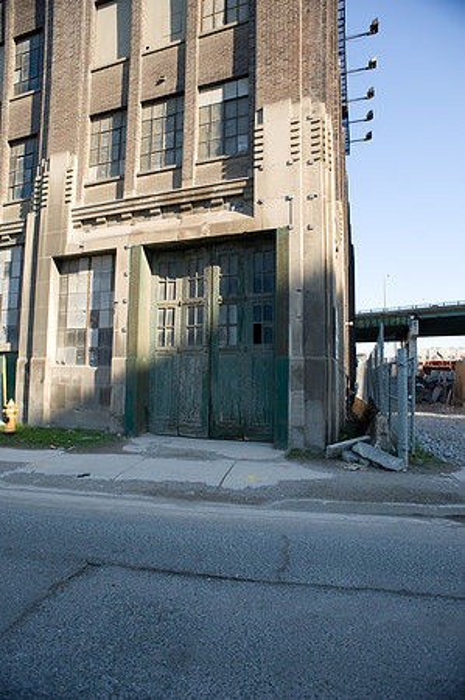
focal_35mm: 20
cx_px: 232
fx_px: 388
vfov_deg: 84.0
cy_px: 350
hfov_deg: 61.8
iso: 200
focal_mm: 20
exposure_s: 1/500
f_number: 5.6
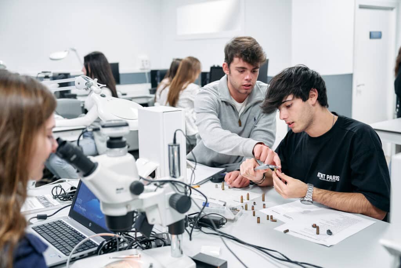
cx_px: 200
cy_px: 134
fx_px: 434
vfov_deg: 34.2
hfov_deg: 49.5
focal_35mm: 39
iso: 3200
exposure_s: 1/200
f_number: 2.8
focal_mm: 39
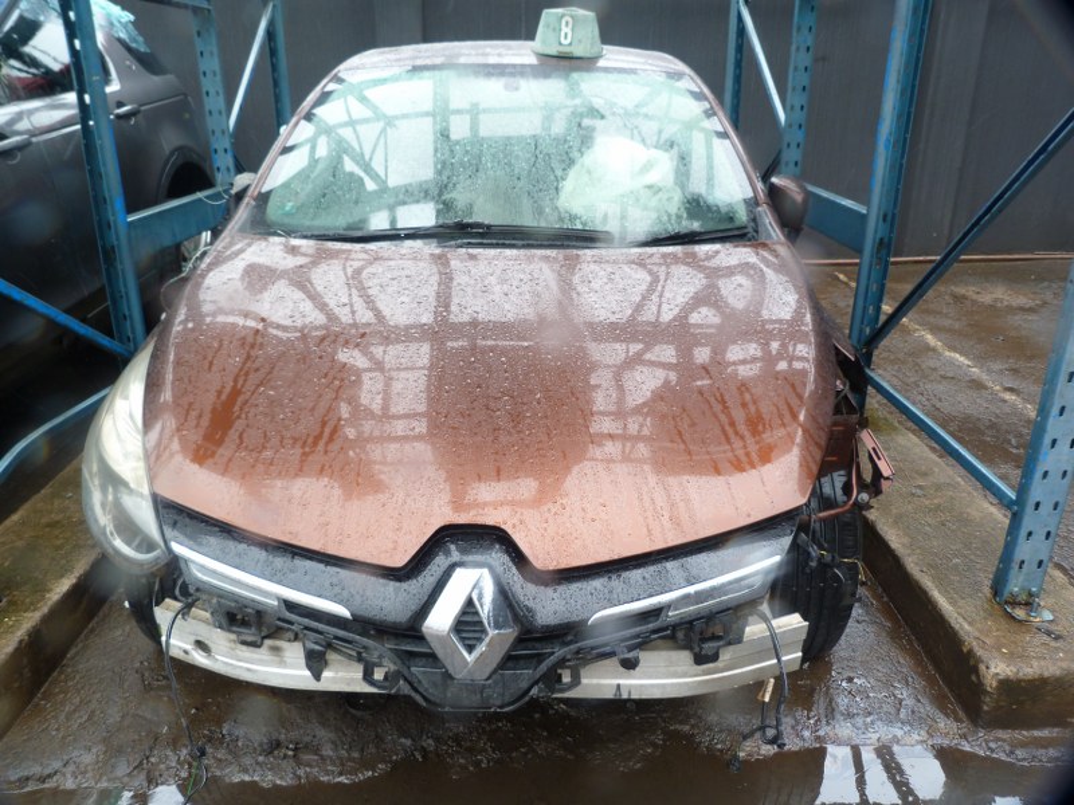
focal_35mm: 25
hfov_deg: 69.4
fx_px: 776
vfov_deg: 54.9
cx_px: 537
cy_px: 402
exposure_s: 1/125
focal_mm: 4.5
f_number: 3.2
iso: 80
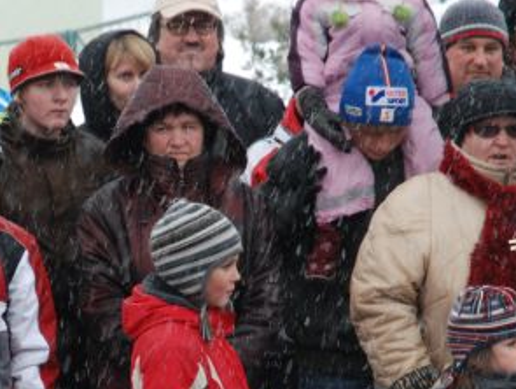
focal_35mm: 332
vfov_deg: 4.5
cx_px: 110
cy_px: 315
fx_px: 4959
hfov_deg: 6.0
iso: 250
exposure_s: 1/80
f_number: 8
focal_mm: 85
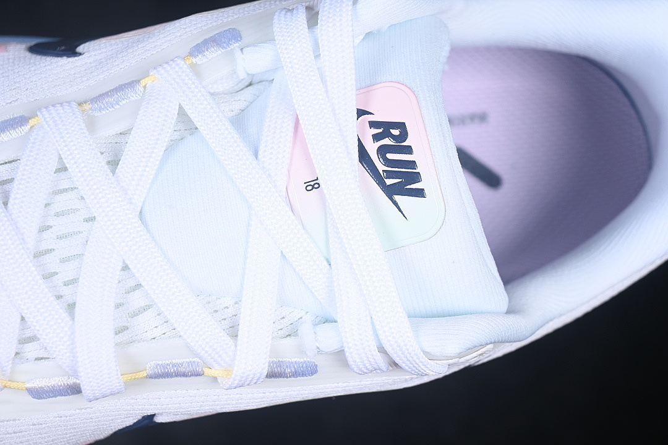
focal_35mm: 75
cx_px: 334
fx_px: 1392
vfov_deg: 18.2
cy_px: 222
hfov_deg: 27.0
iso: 160
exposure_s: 1/80
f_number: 7.1
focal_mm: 50
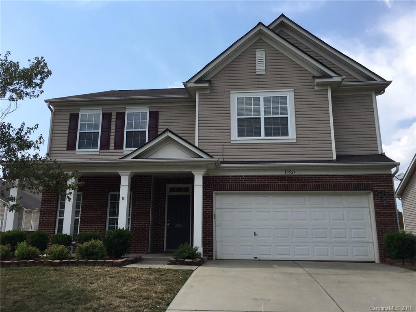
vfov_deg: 48.2
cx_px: 208
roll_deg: -1.3
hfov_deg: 61.7
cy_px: 156
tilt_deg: +14.7
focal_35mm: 29
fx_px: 349
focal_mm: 4.15
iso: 25
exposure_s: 1/1972
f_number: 2.2
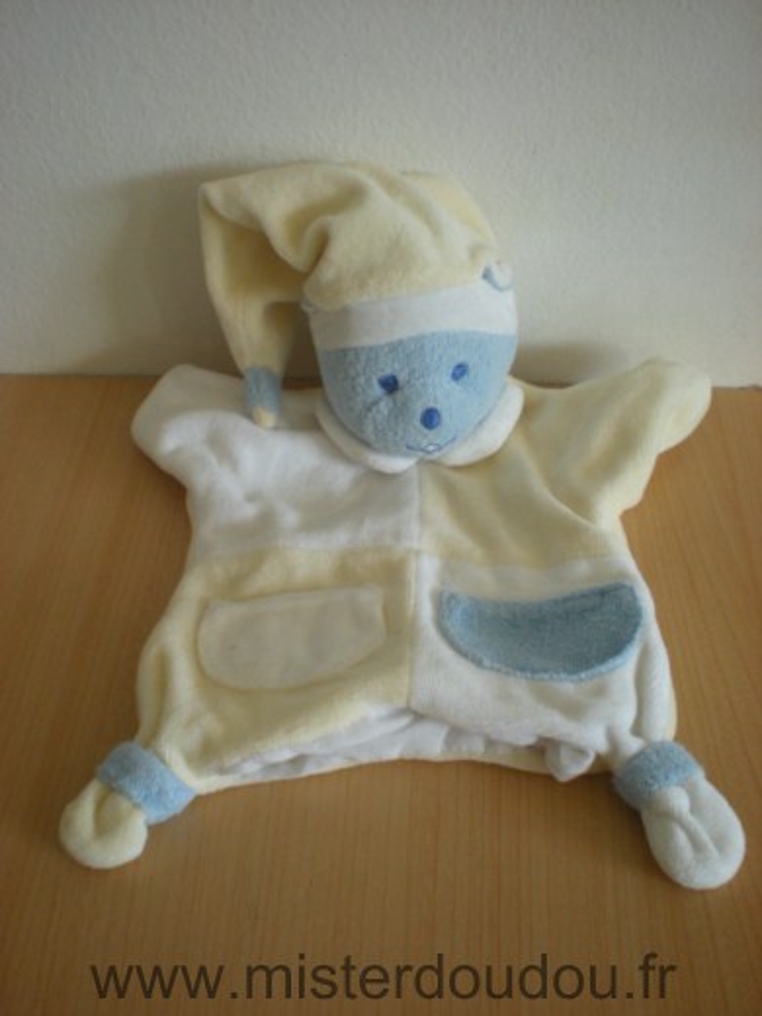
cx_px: 381
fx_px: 1115
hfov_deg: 37.7
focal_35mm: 38
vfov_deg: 49.0
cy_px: 508
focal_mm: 6.3
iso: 200
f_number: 3.1
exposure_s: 1/40.2
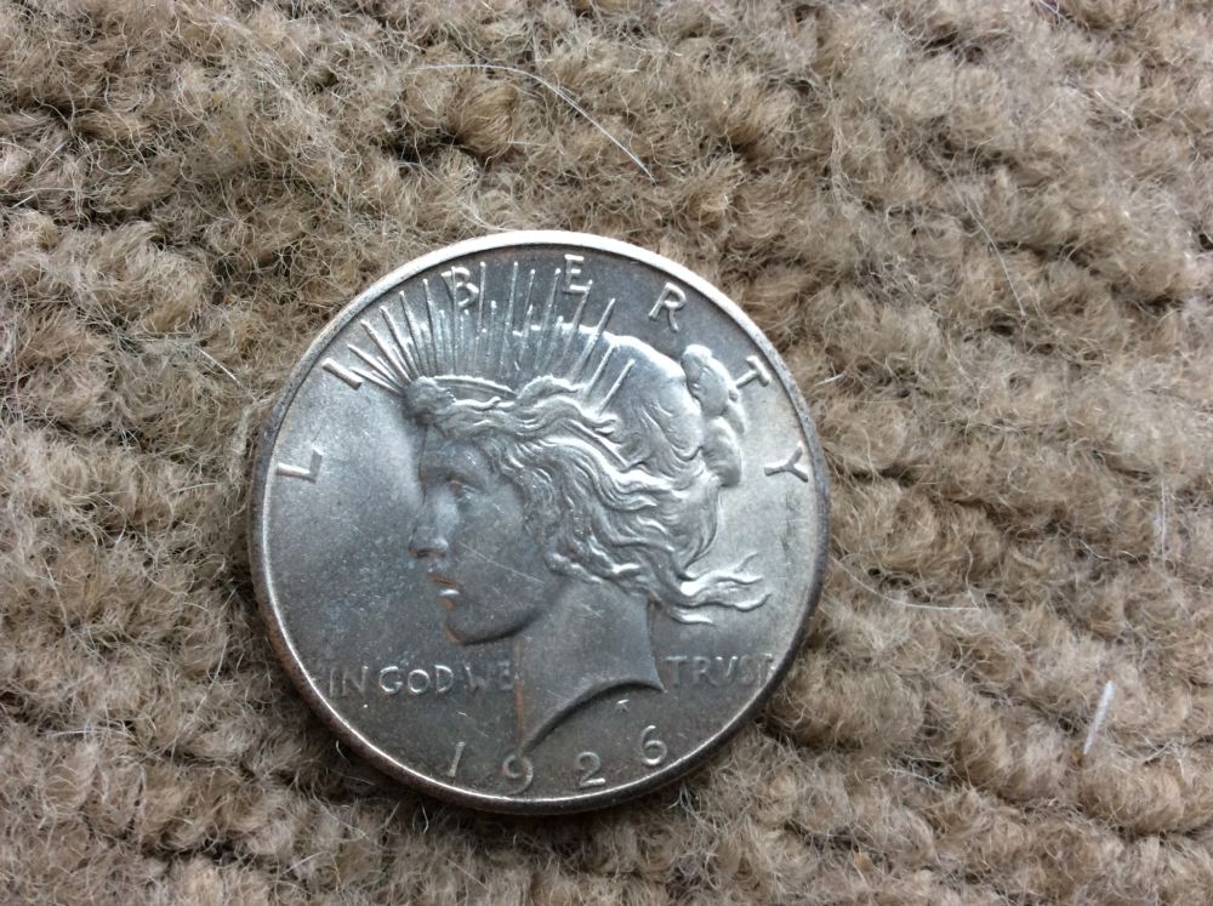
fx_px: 1120
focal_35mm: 32
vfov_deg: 44.1
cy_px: 453
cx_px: 606
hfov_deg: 56.9
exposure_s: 1/24
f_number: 2.4
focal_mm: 3.3
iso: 100
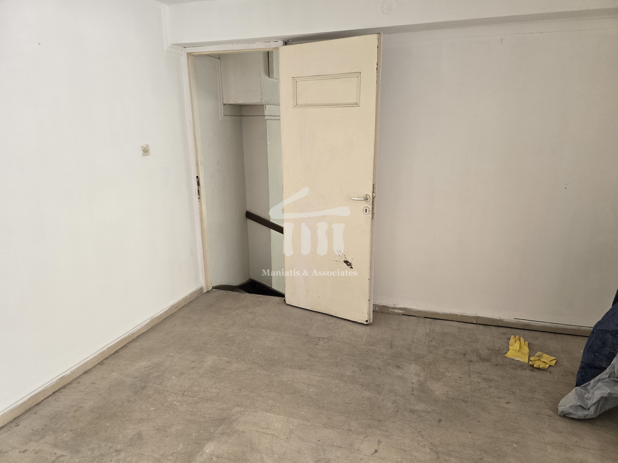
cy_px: 232
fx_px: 411
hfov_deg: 73.9
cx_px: 309
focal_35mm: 23
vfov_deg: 58.9
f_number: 1.7
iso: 160
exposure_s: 1/100
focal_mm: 6.3
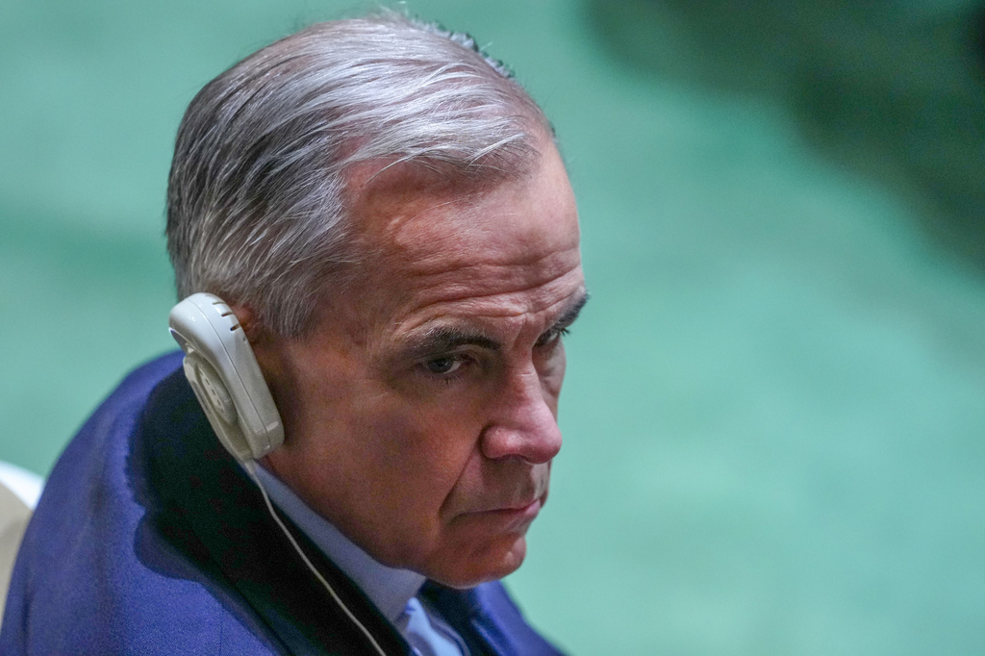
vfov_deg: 3.1
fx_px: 12308
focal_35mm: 450
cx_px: 492
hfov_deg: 4.6
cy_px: 328
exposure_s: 1/500
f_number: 2.8
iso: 4000
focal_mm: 300
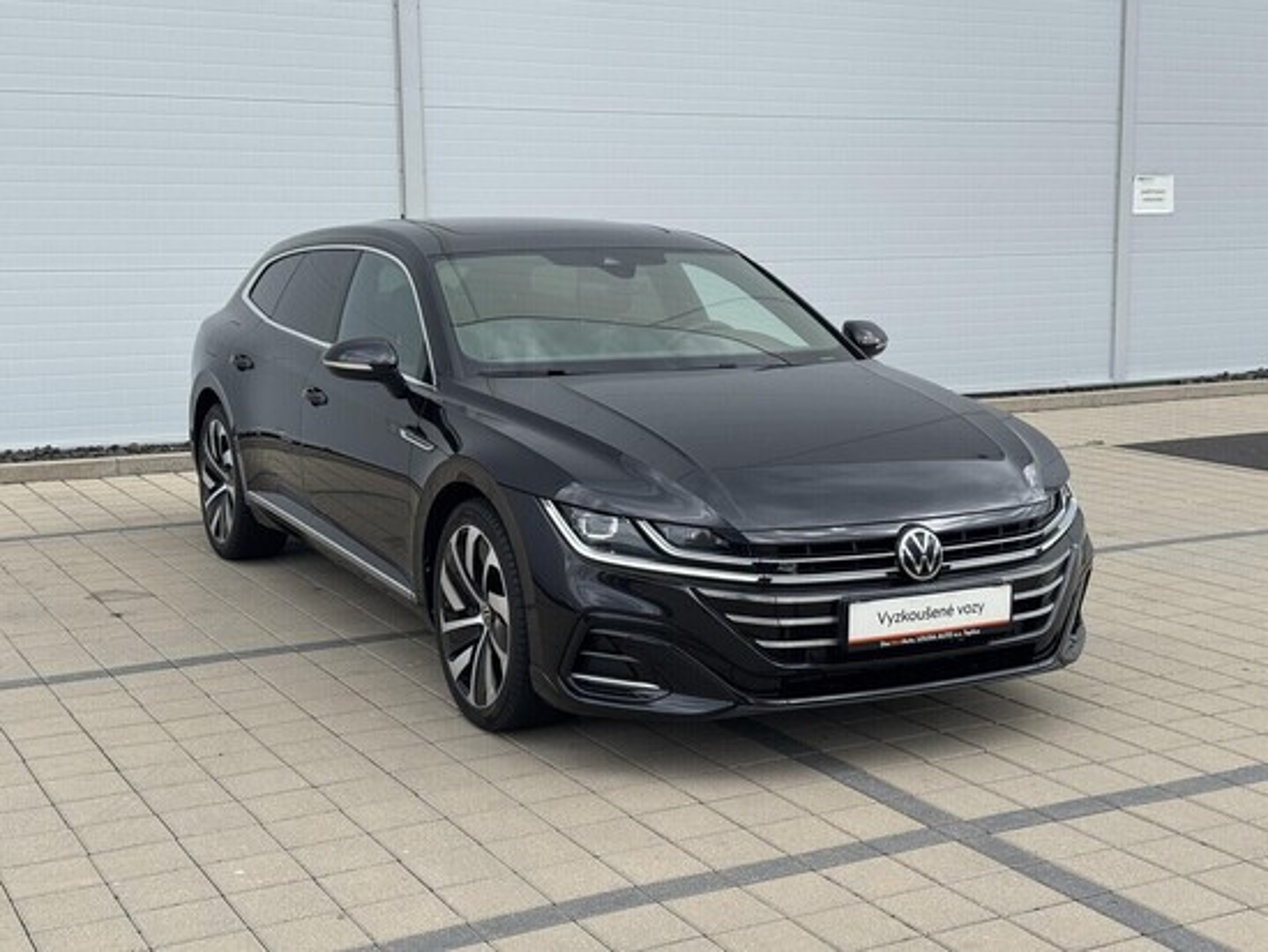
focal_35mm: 48
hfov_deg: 39.6
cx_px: 634
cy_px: 476
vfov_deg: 30.3
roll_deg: +1.6
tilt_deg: -7.0
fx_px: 1759
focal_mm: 6.76
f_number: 1.78
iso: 64
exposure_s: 1/2179
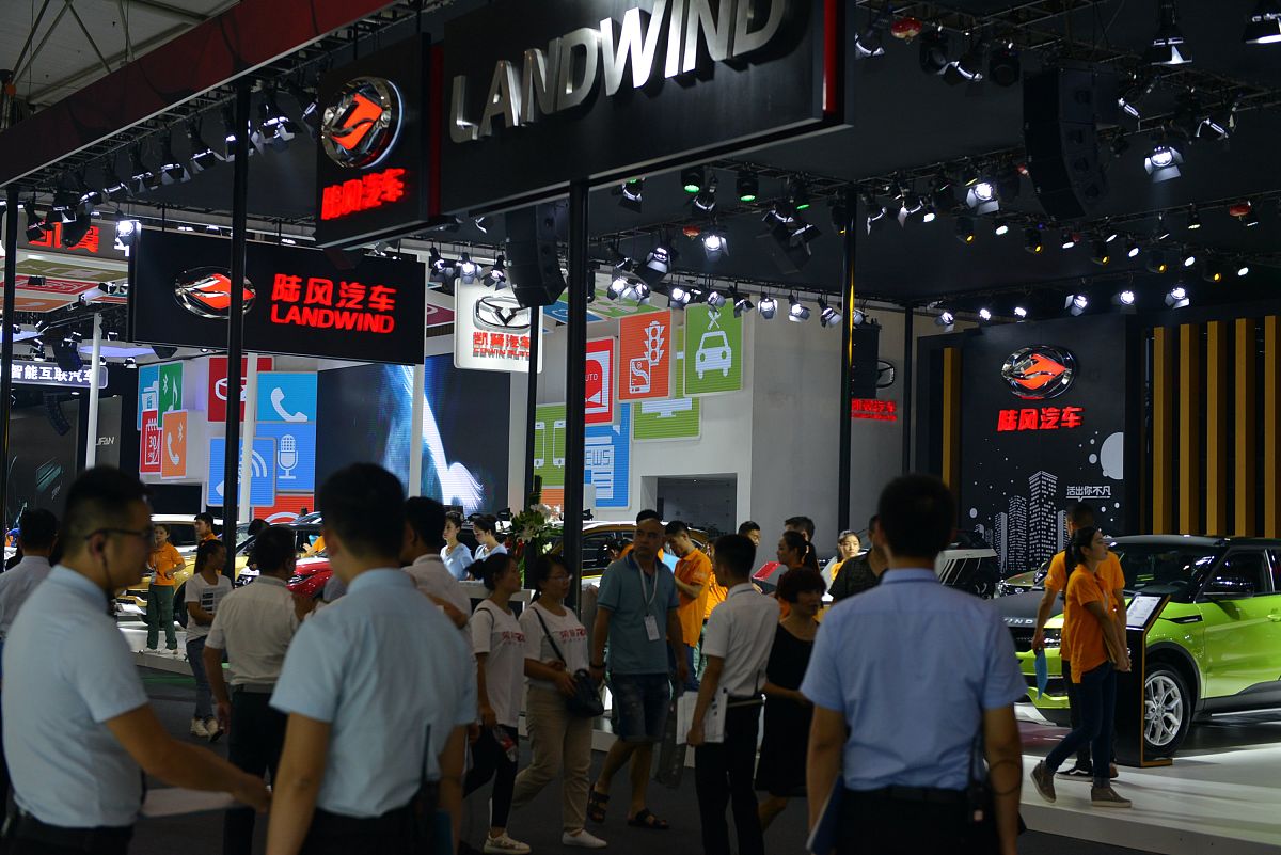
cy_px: 428
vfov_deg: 27.0
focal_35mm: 50
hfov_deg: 39.6
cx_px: 640
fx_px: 1780
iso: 640
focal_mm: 50
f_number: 4
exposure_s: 1/400
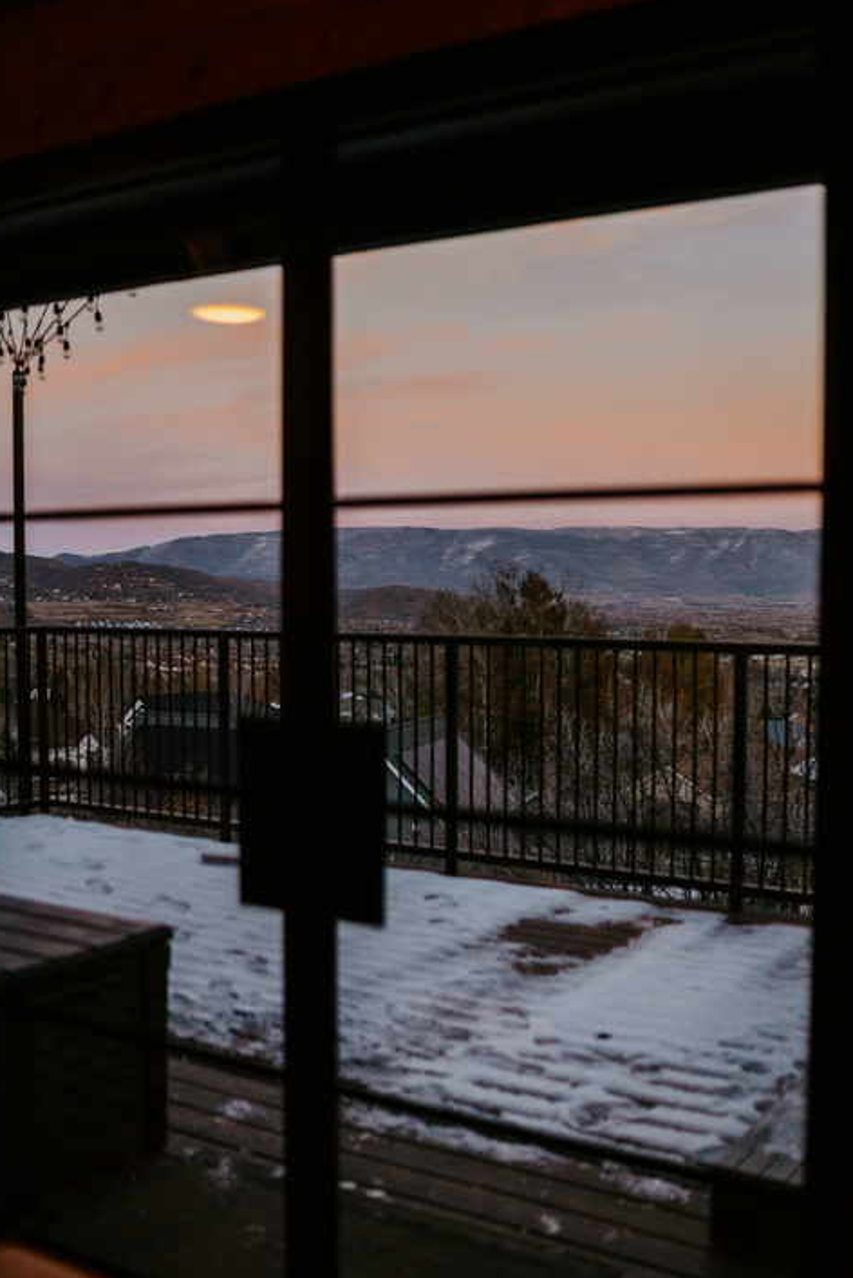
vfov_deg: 50.7
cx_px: 410
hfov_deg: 35.1
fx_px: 1349
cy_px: 674
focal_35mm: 38
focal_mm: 35
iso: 1000
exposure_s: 1/4000
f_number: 1.4
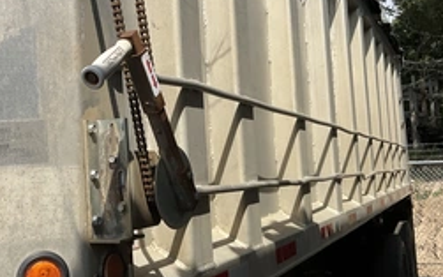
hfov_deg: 39.8
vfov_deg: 26.3
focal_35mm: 49
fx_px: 592
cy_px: 111
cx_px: 106
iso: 25
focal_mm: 3
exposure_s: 1/2141
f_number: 1.8
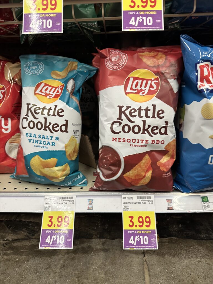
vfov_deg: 71.6
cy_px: 142
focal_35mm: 24
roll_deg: +1.1
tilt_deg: -23.6
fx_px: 197
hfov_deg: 56.8
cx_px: 106
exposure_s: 1/68
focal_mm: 6.86
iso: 250
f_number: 1.78
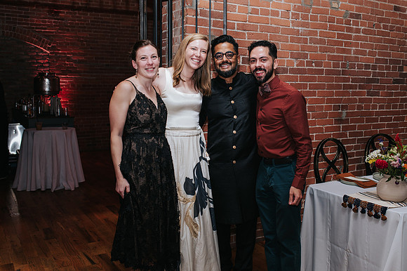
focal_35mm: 38
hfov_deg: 50.8
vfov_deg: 35.1
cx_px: 212
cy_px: 127
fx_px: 428
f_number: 4
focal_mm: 35
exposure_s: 1/200
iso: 800
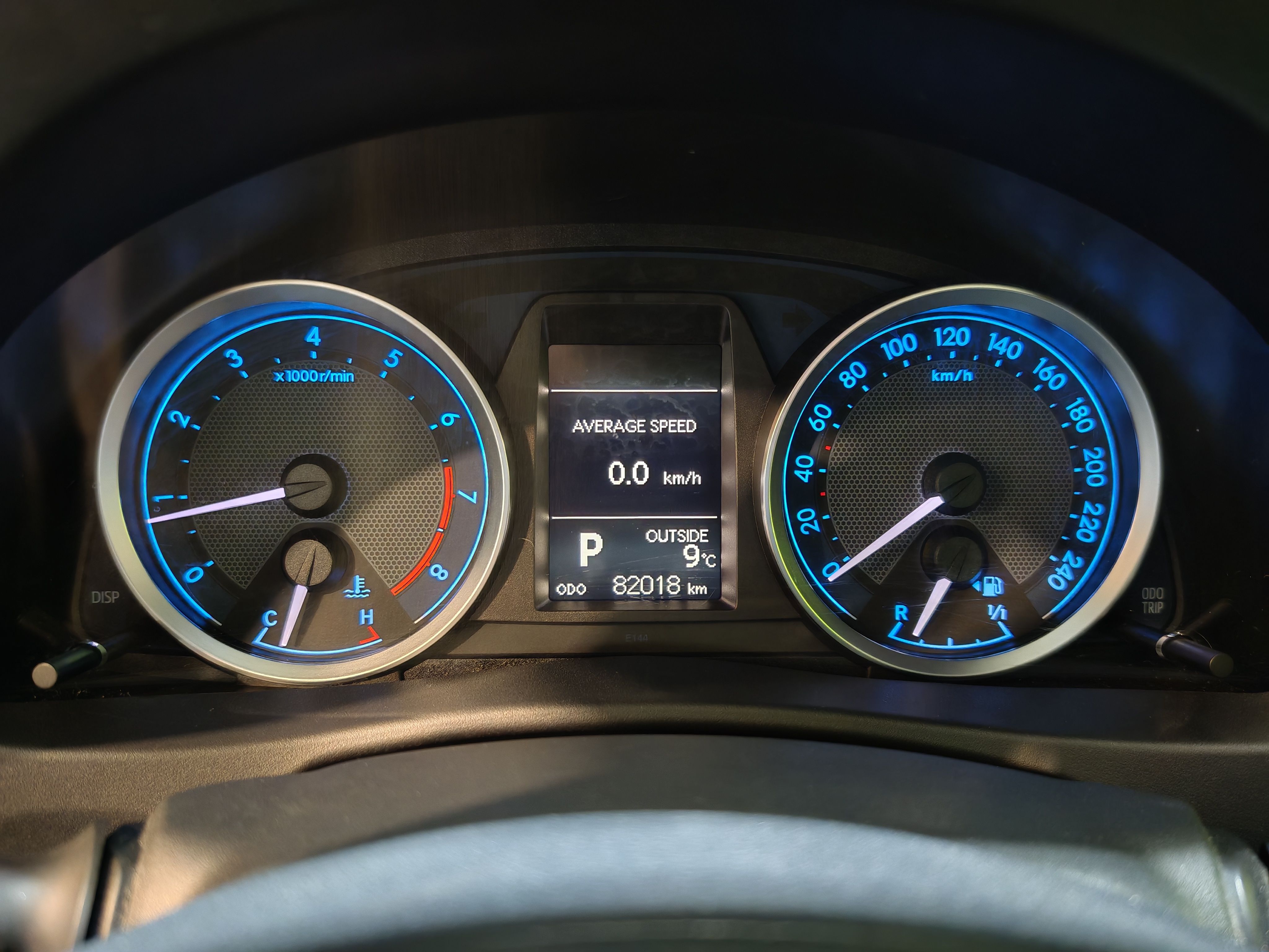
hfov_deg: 65.3
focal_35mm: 27
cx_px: 634
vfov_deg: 51.4
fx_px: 990
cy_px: 476
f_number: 1.4
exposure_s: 1/50
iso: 320
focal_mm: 6.83
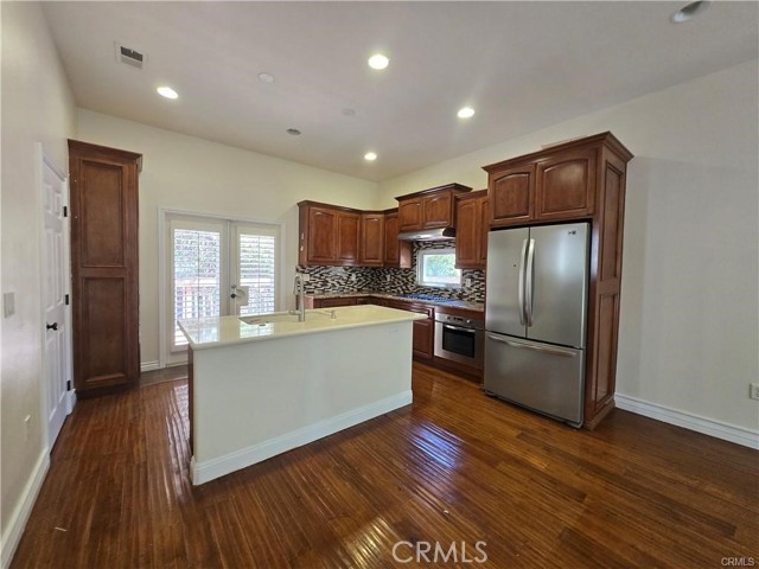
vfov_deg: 89.9
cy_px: 284
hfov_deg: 106.2
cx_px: 380
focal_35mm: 13
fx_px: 285
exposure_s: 1/60
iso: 160
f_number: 2.2
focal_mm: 1.7
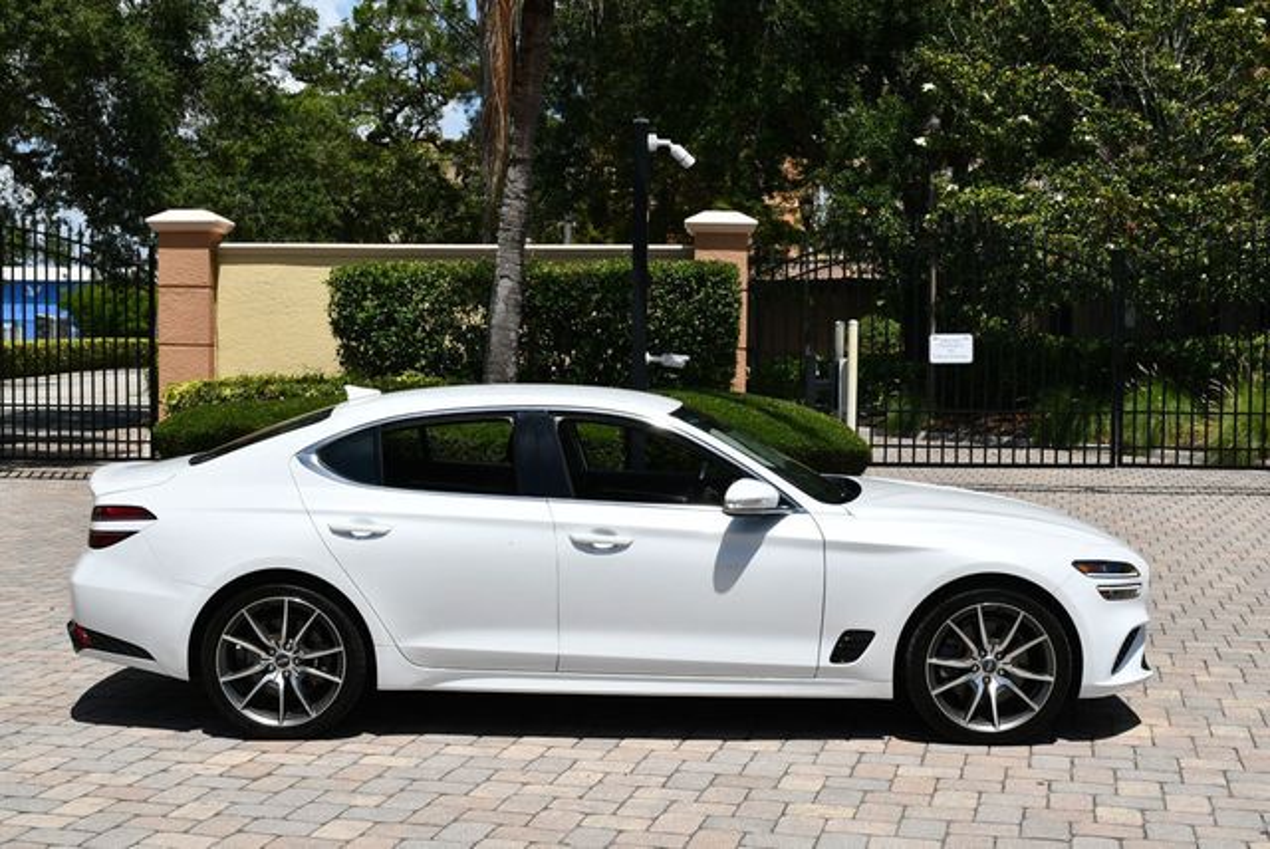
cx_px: 635
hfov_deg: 38.2
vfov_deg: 26.0
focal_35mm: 52
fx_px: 1836
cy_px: 424
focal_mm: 26
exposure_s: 1/320
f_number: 9
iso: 100
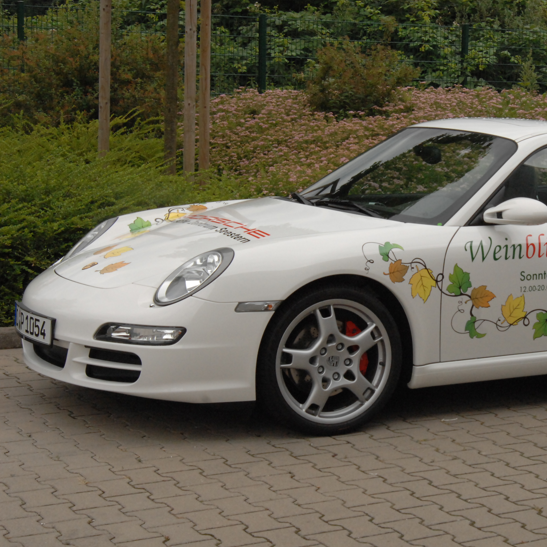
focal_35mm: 77
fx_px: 1372
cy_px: 260
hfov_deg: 22.2
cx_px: 451
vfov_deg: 22.5
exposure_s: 1/350
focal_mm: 35
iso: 800
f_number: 9.5
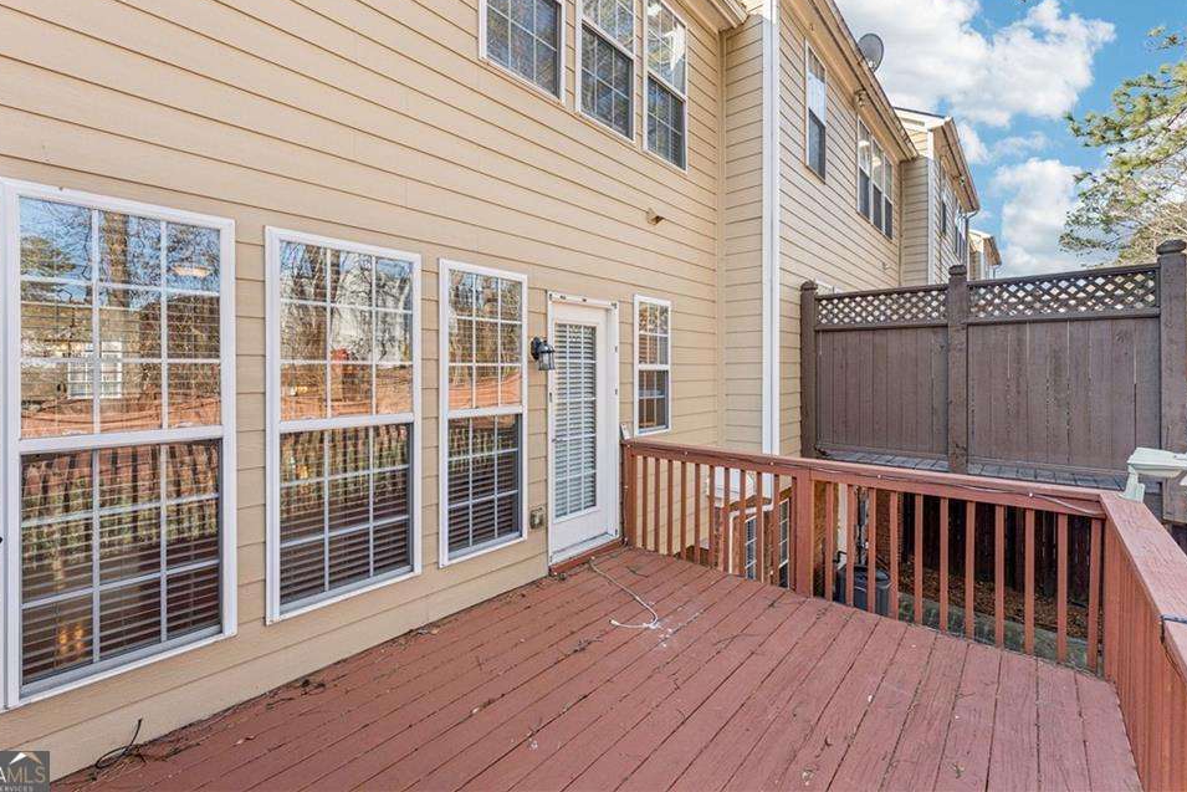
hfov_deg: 100.3
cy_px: 370
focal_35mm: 15
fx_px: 495
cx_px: 558
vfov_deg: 77.2
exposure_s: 1/200
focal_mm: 14
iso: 320
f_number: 8
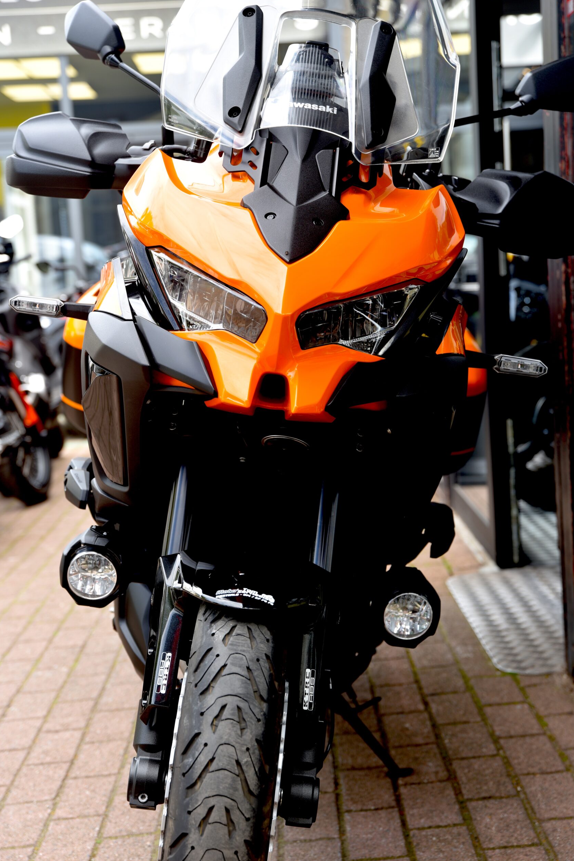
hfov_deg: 21.6
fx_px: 1507
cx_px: 290
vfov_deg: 31.9
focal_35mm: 63
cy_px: 428
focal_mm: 62
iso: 100
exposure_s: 1/60
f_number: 4.5
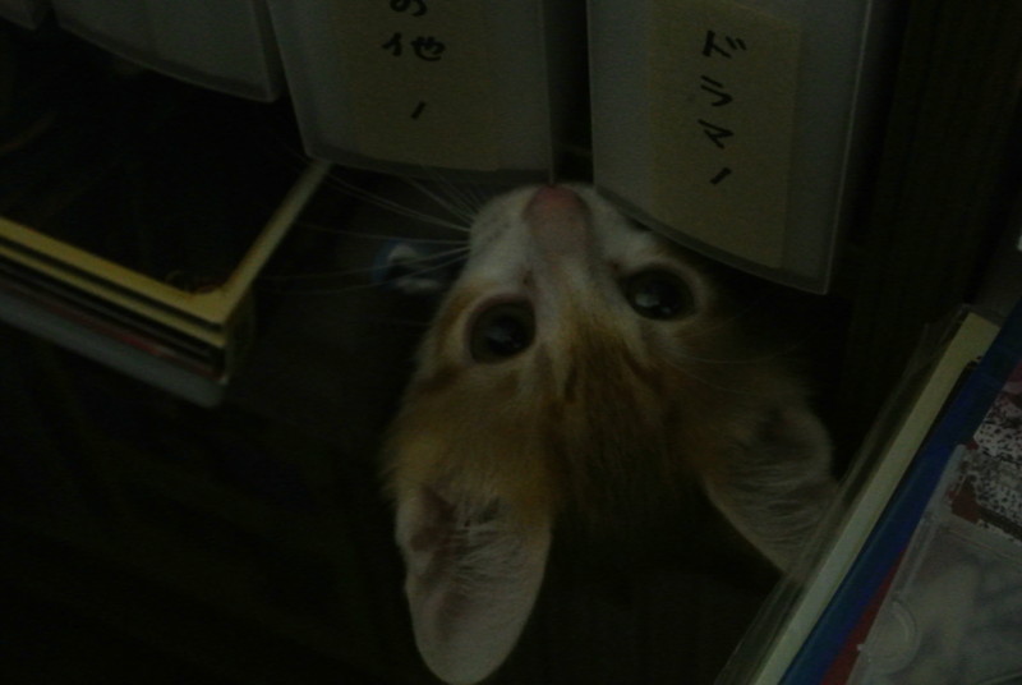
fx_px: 2303
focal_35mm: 81
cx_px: 511
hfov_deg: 25.0
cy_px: 342
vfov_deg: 16.9
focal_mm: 30
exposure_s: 1/60
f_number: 5.6
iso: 3200
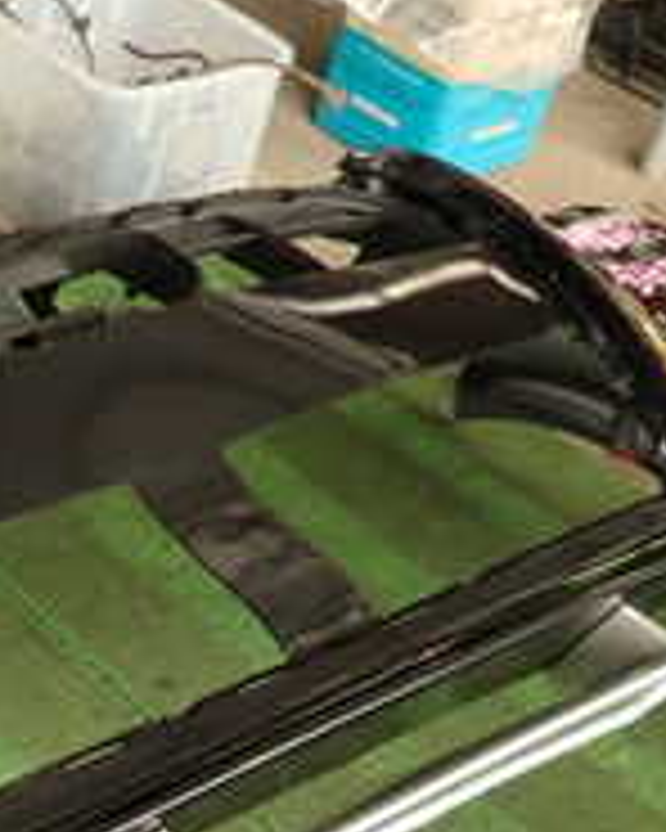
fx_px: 1946
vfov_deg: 22.7
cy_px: 922
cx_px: -248
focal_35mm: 79
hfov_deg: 17.9
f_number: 2
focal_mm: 4.5
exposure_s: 1/80
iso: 100
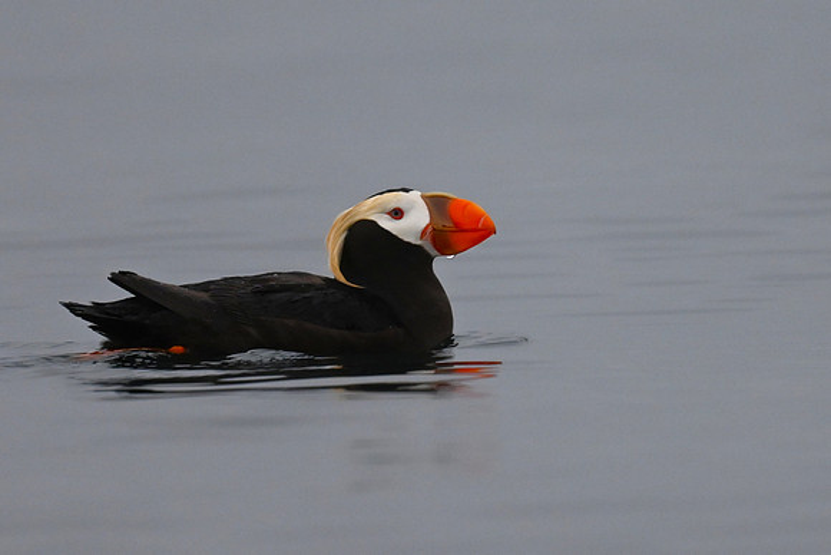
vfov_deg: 1.7
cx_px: 416
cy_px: 278
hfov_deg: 2.6
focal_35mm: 800
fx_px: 18470
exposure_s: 1/800
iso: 800
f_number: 6.3
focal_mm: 800
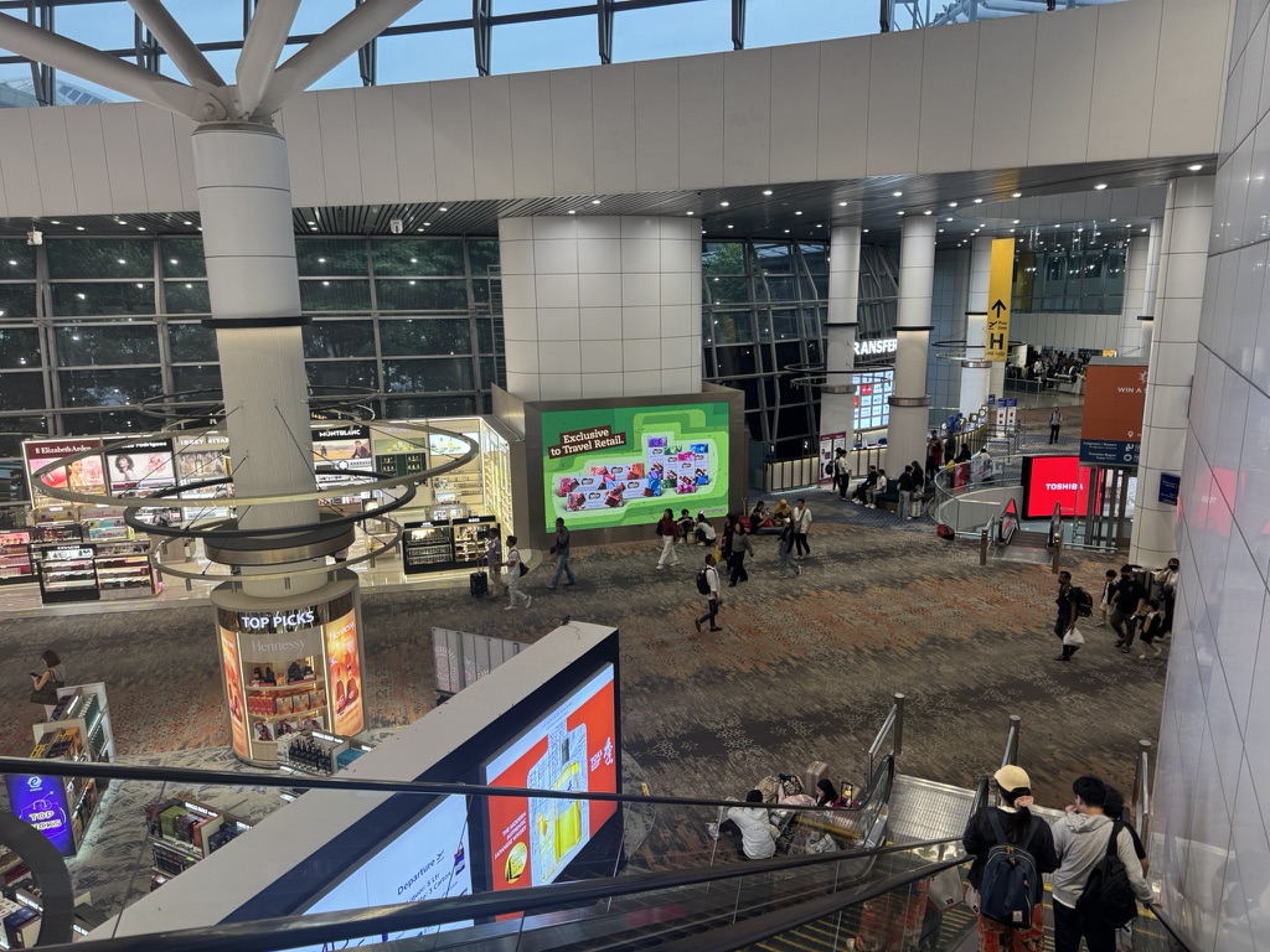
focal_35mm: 24
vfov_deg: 56.8
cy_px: 476
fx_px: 881
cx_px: 635
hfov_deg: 71.6
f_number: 1.78
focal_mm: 6.76
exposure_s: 1/100
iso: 160
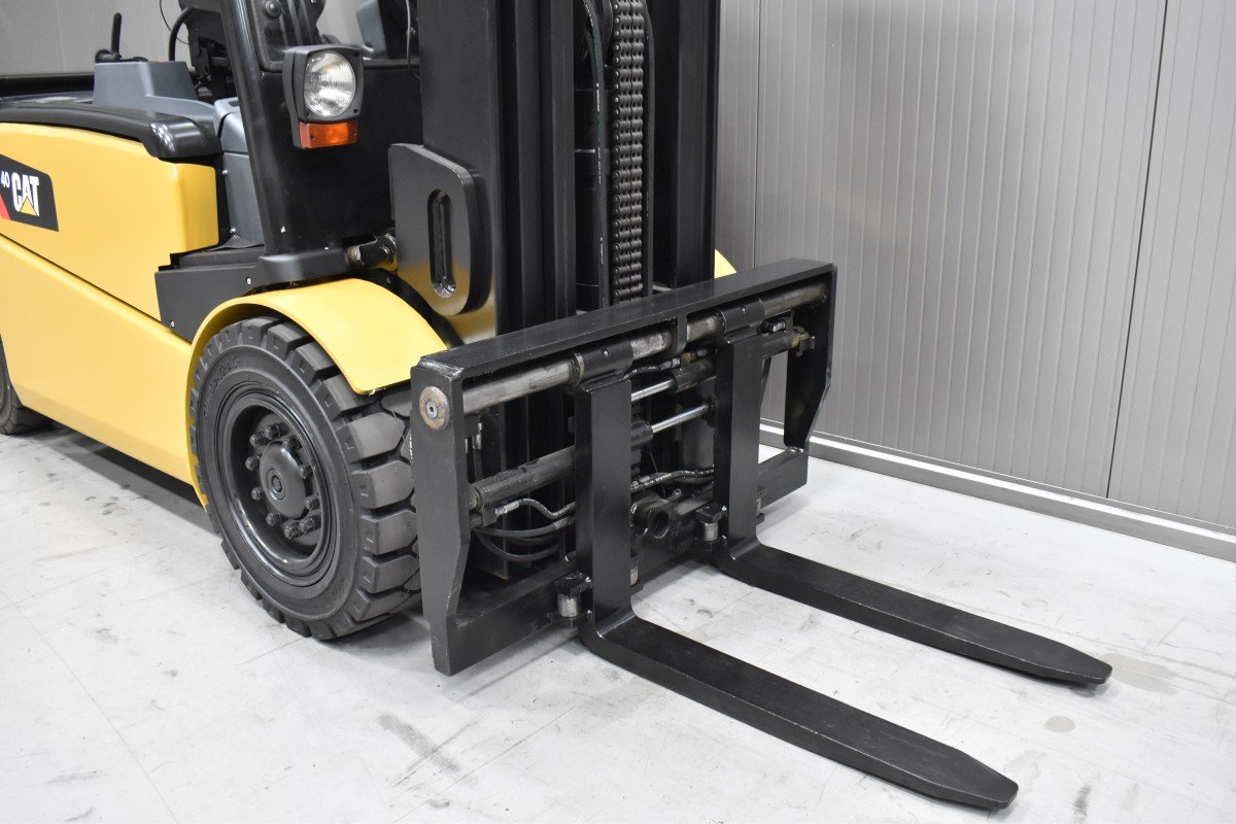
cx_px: 618
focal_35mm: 33
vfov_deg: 40.0
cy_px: 412
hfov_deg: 57.2
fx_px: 1133
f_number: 5
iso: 1600
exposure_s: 1/25
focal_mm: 22
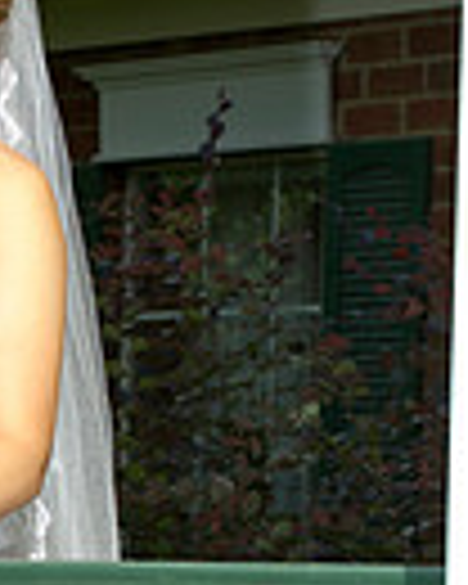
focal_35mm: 342
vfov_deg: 5.6
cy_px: 644
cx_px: -124
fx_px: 5921
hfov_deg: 4.5
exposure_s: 1/320
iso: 250
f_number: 7.1
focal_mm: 105
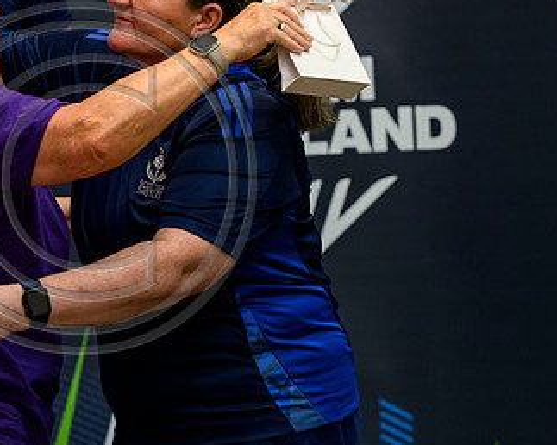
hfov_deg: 13.8
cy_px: 165
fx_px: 2290
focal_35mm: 139
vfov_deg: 11.1
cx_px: 168
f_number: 3.5
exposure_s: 1/400
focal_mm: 70
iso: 4000
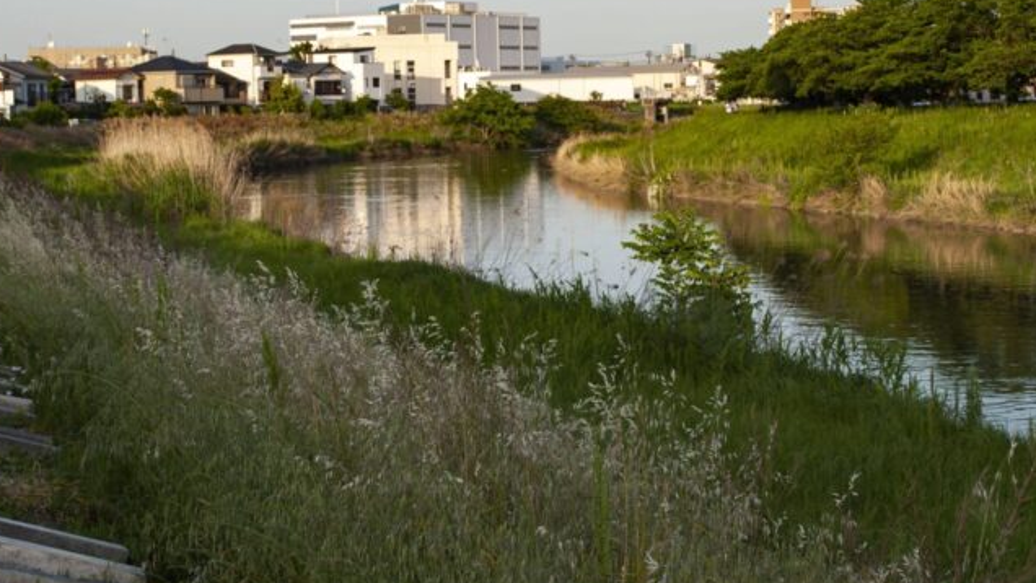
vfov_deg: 14.9
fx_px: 2225
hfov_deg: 26.2
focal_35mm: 81
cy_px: 169
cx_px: 445
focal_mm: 32
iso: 100
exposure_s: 1/200
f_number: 7.1
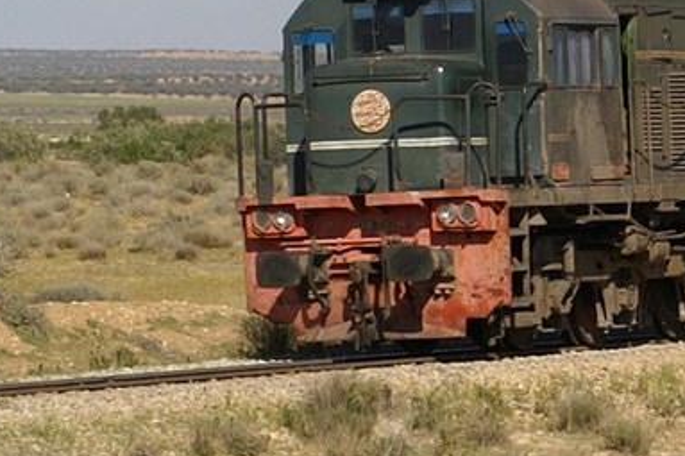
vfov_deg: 3.7
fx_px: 7151
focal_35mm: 376
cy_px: 233
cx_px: 1492
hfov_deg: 5.3
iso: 100
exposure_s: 1/500
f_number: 8
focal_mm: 50
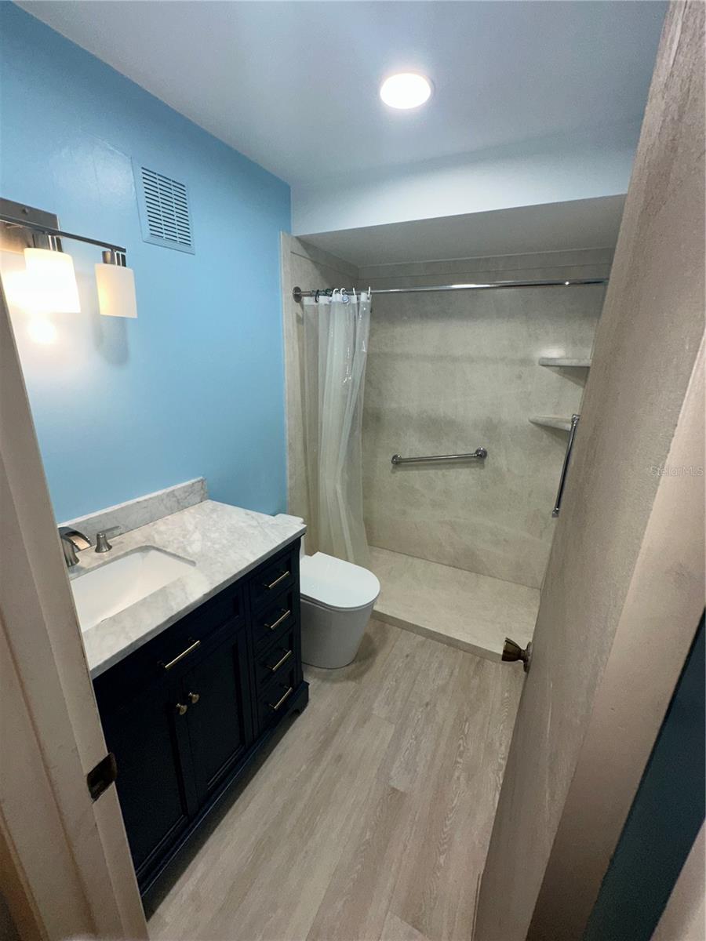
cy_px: 470
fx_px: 381
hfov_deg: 85.7
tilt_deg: -16.9
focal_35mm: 14
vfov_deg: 102.1
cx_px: 353
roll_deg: -2.4
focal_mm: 2.22
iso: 64
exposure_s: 1/122
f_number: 2.2
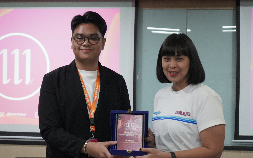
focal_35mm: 85
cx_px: 135
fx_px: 586
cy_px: 89
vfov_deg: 15.4
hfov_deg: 24.4
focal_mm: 70
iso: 5000
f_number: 5.6
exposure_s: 1/160
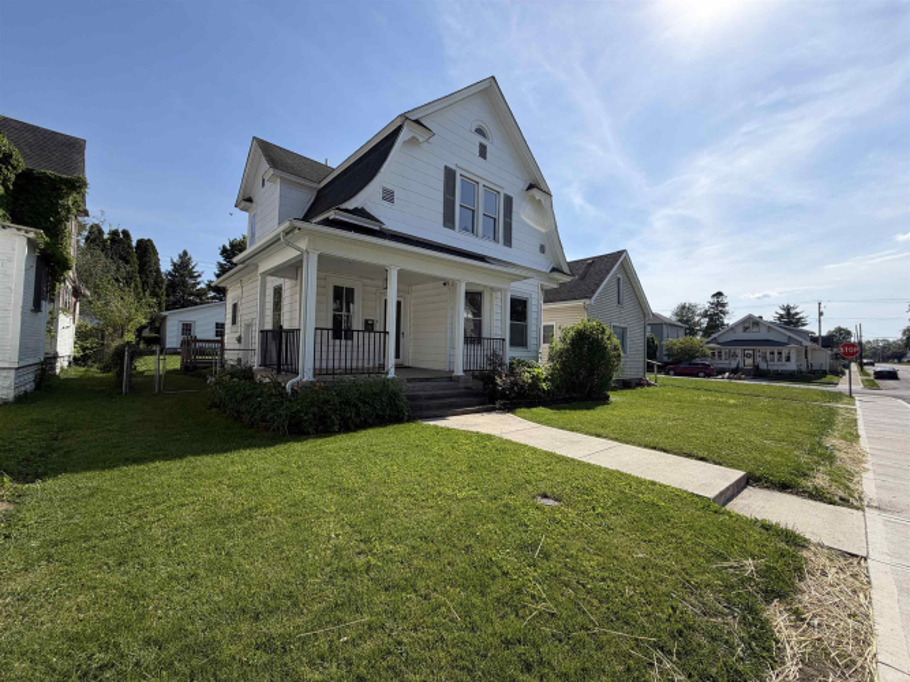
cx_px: 455
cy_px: 341
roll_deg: -1.0
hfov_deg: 102.1
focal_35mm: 14
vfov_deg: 85.7
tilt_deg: +1.7
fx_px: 368
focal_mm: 2.22
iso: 20
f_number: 2.2
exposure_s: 1/1235
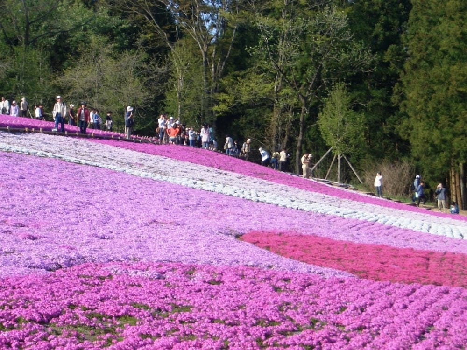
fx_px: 1417
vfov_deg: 14.1
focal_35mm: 105
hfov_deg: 18.7
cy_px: 175
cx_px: 234
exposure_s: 1/160
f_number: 7.7
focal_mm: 17.4
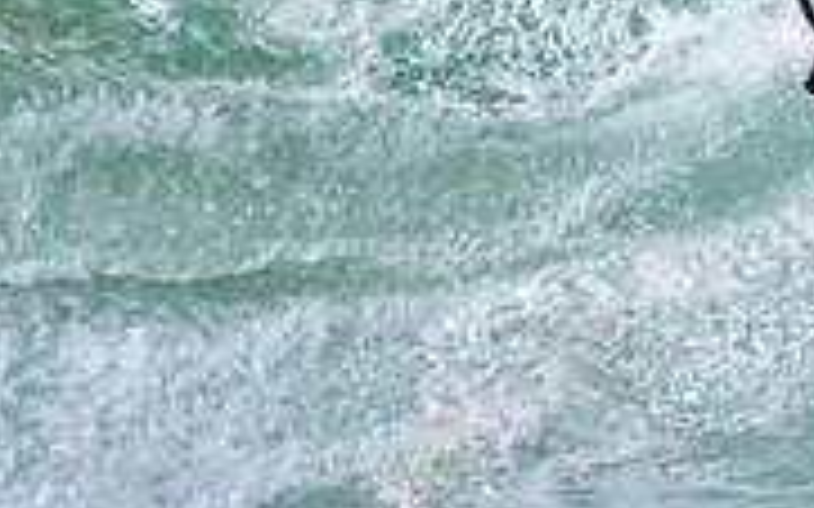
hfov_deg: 0.7
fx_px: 65379
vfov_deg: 0.4
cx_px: 1250
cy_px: -16
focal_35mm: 2948
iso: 640
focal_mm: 900
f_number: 11
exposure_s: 1/2500
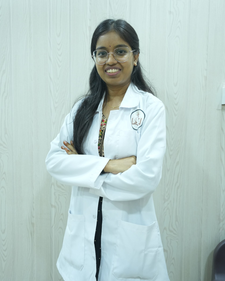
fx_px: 266
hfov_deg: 45.8
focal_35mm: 32
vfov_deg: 55.5
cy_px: 125
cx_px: 113
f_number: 3.5
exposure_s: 1/160
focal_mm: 28
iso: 2500
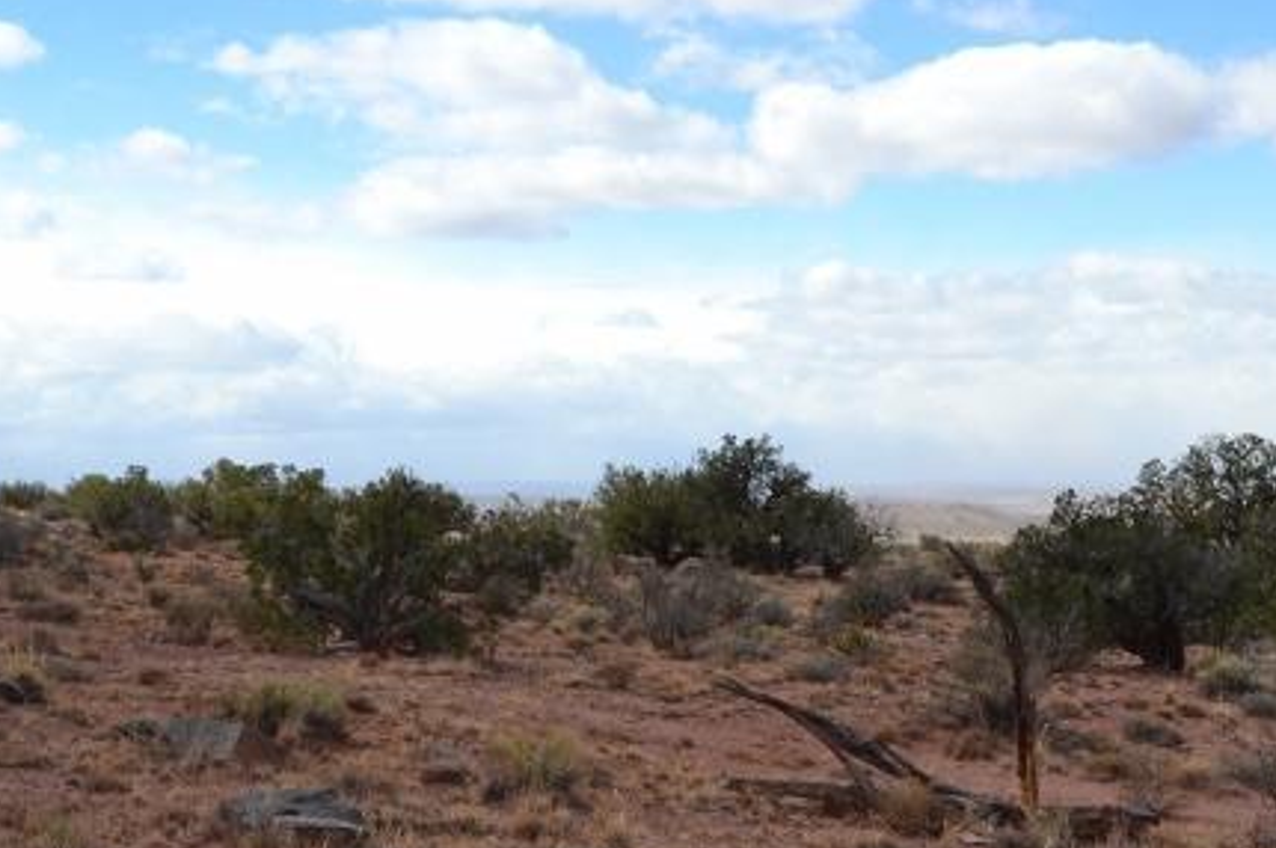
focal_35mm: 67
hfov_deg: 30.1
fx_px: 2373
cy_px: 488
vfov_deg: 20.3
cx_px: 688
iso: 100
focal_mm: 24
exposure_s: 1/200
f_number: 8
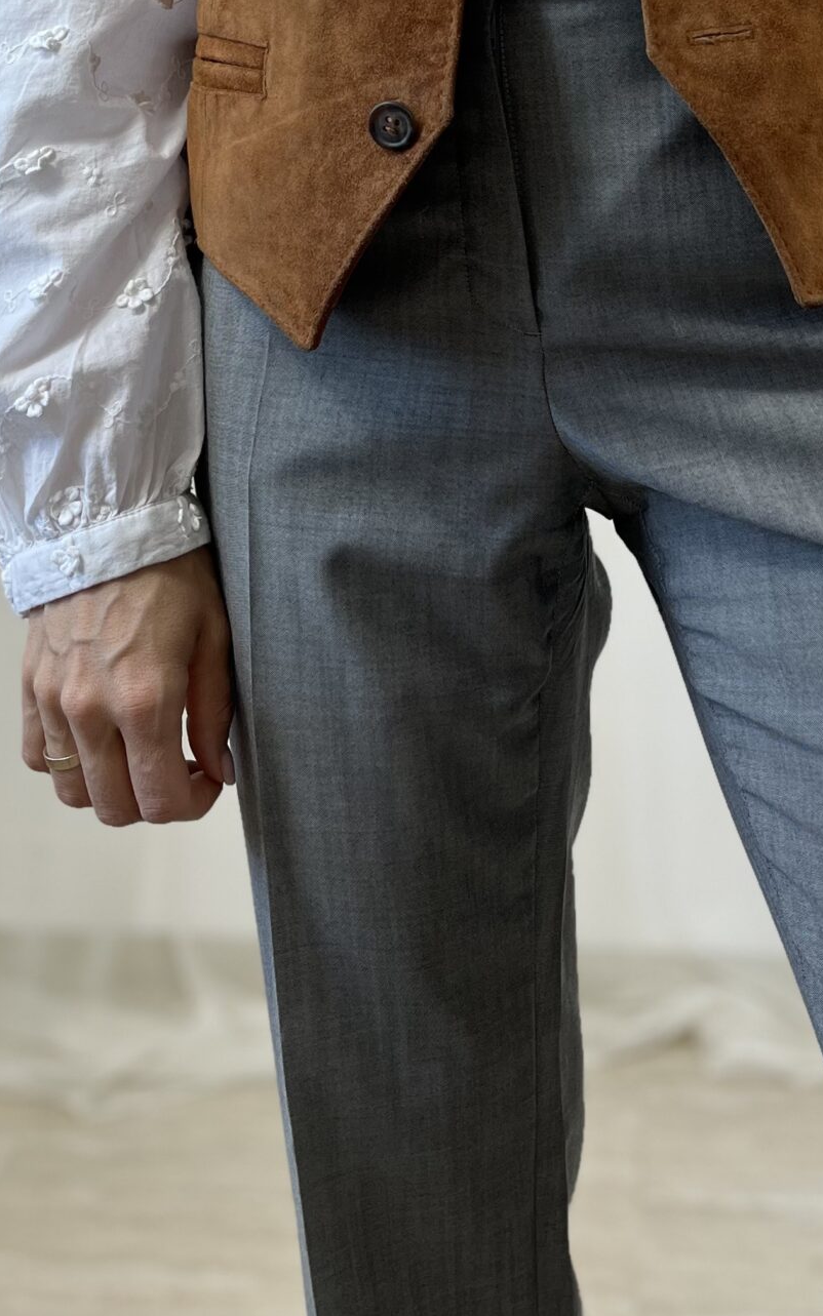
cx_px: 555
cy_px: 160
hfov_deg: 23.4
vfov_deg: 35.0
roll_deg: -0.4
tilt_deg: +0.8
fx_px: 1974
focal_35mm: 55
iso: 50
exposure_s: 1/122
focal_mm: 5.1
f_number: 1.6
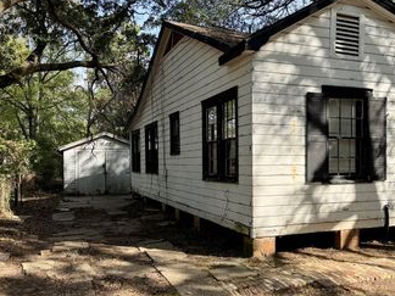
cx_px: 269
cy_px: 174
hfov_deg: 49.1
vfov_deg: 38.5
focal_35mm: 37
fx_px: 422
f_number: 1.78
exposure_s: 1/1524
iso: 80
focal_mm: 6.76
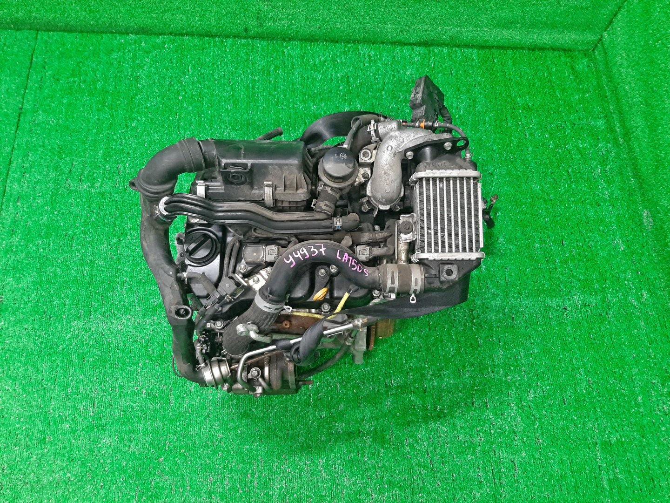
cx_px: 335
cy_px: 252
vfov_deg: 53.1
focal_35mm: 26
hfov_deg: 67.3
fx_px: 503
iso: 182
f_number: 1.7
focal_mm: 3.93
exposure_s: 1/50
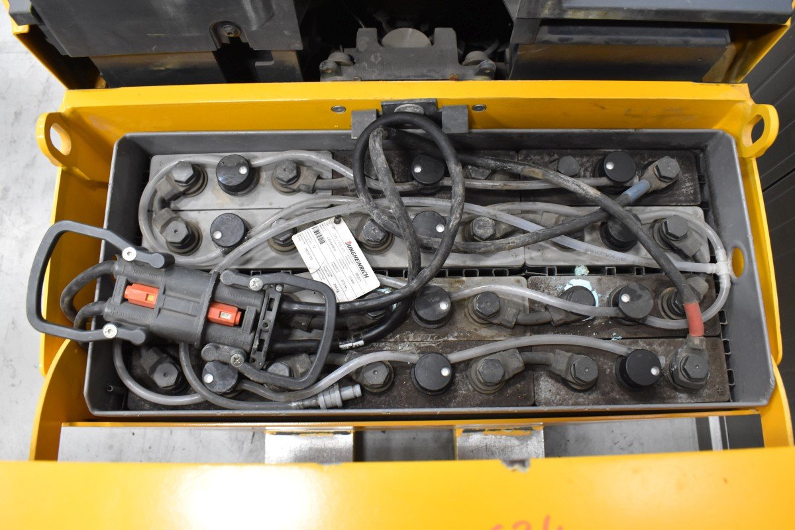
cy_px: 265
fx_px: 596
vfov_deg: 47.9
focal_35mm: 27
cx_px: 398
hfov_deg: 67.4
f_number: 5
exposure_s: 1/40
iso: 1600
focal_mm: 18
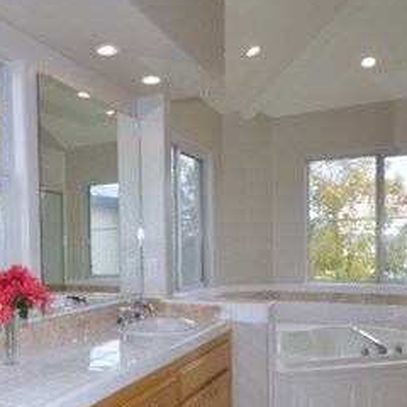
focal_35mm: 34
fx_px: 452
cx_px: 90
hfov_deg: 46.3
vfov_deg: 47.9
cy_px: 259
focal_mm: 10
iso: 160
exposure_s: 1/125
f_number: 5.6
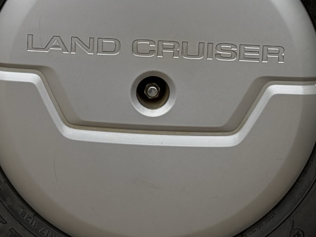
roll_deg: -0.5
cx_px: 80
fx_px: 1278
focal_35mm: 140
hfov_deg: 14.0
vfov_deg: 10.4
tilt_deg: -7.5
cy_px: -49
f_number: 1.78
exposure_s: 1/677
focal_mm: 6.76
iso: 80
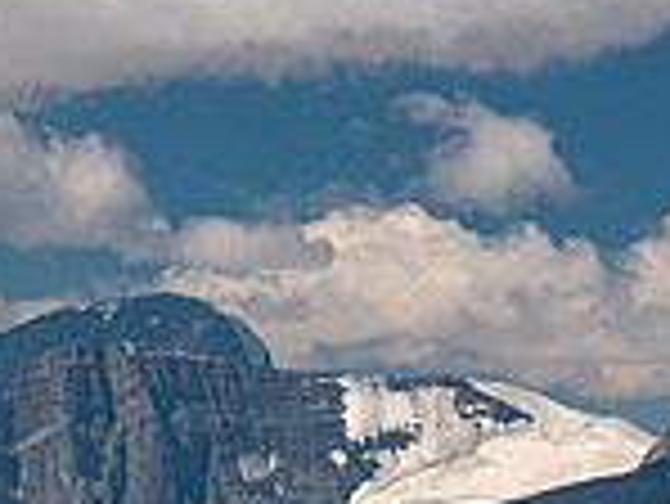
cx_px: 198
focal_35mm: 381
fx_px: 7380
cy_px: 628
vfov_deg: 3.9
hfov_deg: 5.2
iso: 200
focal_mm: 49
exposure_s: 1/400
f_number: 8
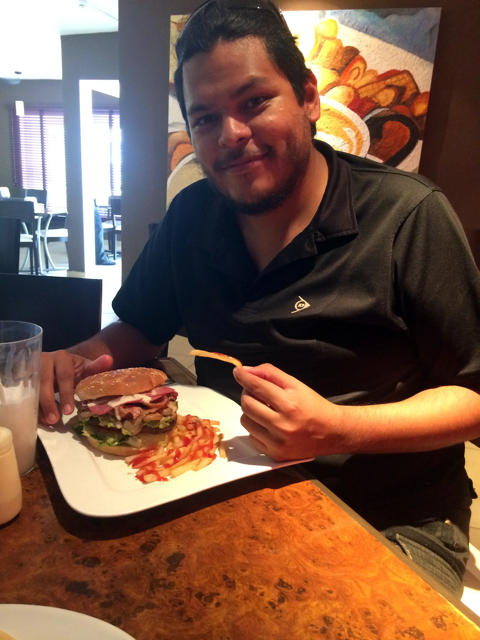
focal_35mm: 30
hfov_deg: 46.8
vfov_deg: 60.0
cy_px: 320
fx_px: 555
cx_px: 240
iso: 320
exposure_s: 1/15
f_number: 2.2
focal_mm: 4.12
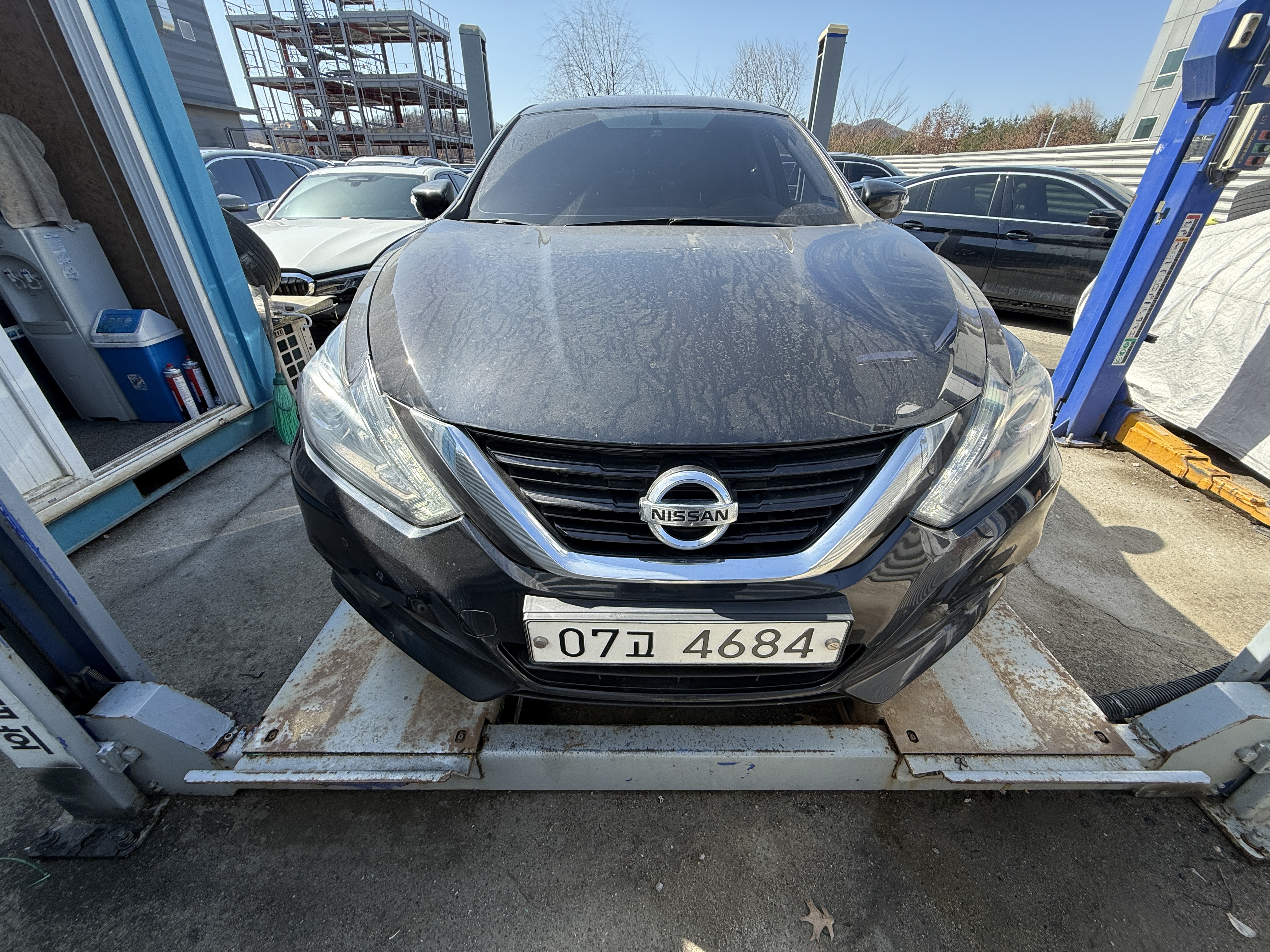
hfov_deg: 102.1
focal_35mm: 14
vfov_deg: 85.7
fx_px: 514
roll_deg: +0.0
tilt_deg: -31.5
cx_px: 635
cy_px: 476
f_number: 2.2
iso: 50
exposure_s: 1/574
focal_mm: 2.22
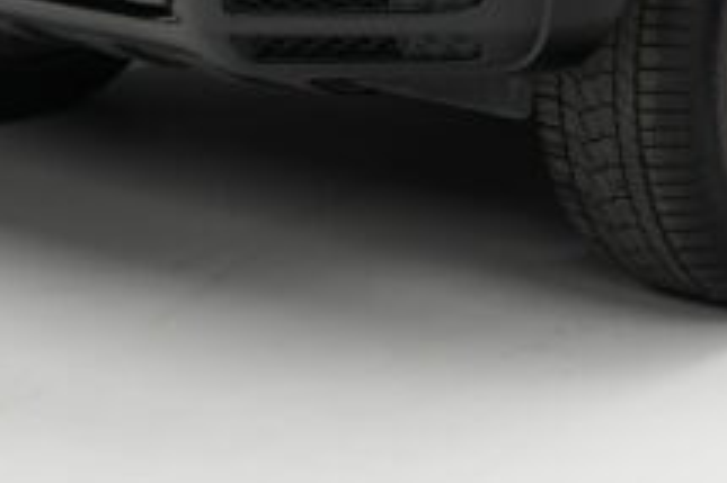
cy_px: -361
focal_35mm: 125
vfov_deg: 10.4
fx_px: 2522
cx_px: 690
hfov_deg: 16.1
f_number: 4
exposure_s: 1/60
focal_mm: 35
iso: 1250
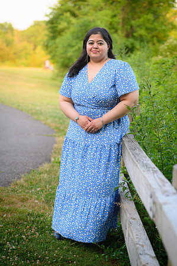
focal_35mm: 82
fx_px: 606
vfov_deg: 24.8
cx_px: 88
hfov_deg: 16.6
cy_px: 133
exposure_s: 1/320
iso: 320
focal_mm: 82
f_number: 2.8
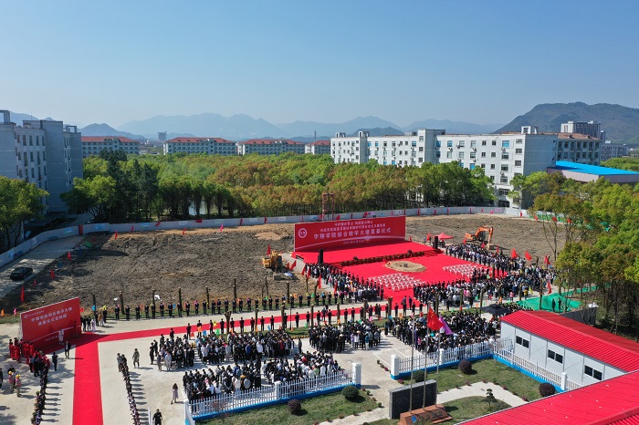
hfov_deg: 65.5
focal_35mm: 28
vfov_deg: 46.4
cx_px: 320
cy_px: 212
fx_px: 497
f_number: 9
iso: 100
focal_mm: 10.26
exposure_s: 1/200
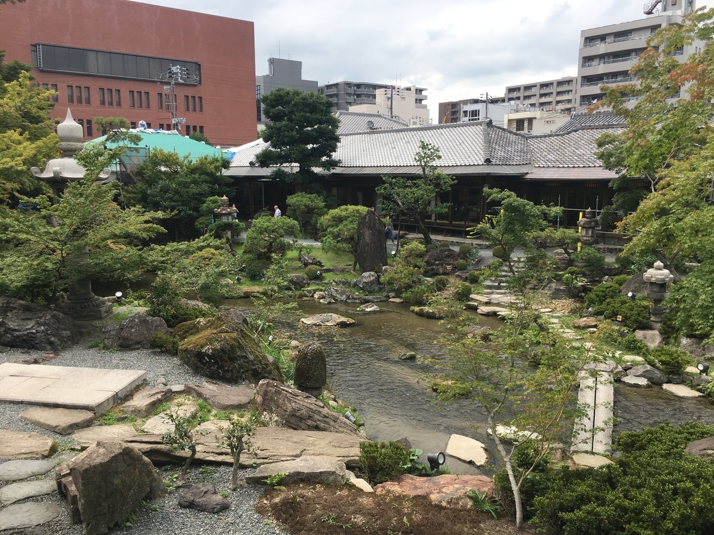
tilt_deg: -6.9
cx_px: 357
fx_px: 598
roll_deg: +0.5
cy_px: 268
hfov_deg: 61.7
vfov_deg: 48.2
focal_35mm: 29
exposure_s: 1/490
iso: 25
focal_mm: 4.15
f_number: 2.2
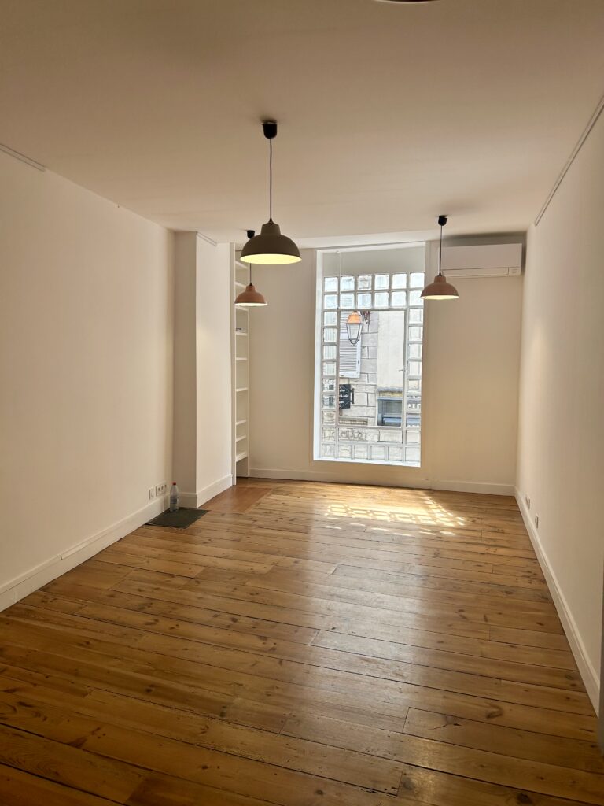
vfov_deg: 67.3
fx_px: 605
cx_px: 302
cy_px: 403
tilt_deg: -4.0
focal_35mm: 26
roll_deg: +0.2
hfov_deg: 53.1
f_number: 1.5
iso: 40
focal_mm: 5.7
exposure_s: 1/289
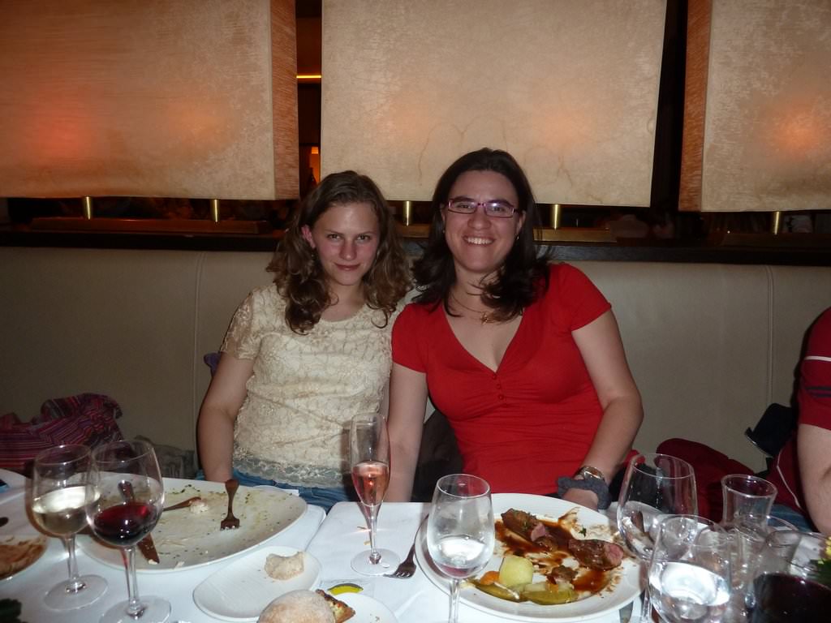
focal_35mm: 25
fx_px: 600
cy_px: 312
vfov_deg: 54.9
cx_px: 416
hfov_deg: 69.4
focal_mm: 4.1
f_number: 3.3
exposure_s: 1/30
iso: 200
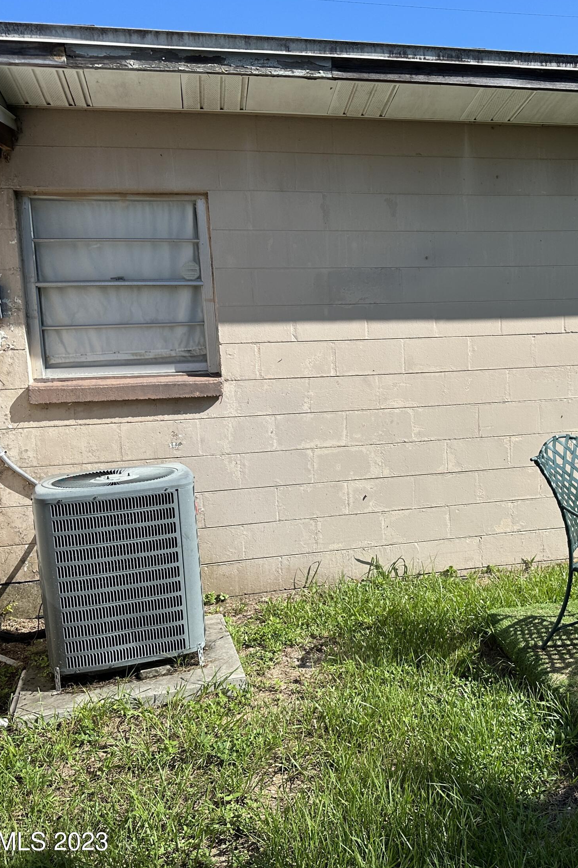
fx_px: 819
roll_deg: +1.8
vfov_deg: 55.8
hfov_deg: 37.9
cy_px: 439
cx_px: 435
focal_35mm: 34
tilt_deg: -5.6
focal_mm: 6.86
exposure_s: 1/3861
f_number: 1.78
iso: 80
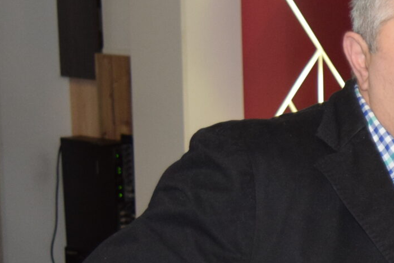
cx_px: 662
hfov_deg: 11.8
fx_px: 1795
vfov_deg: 8.4
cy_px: 204
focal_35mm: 164
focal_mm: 30
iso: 800
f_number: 4.2
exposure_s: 1/60
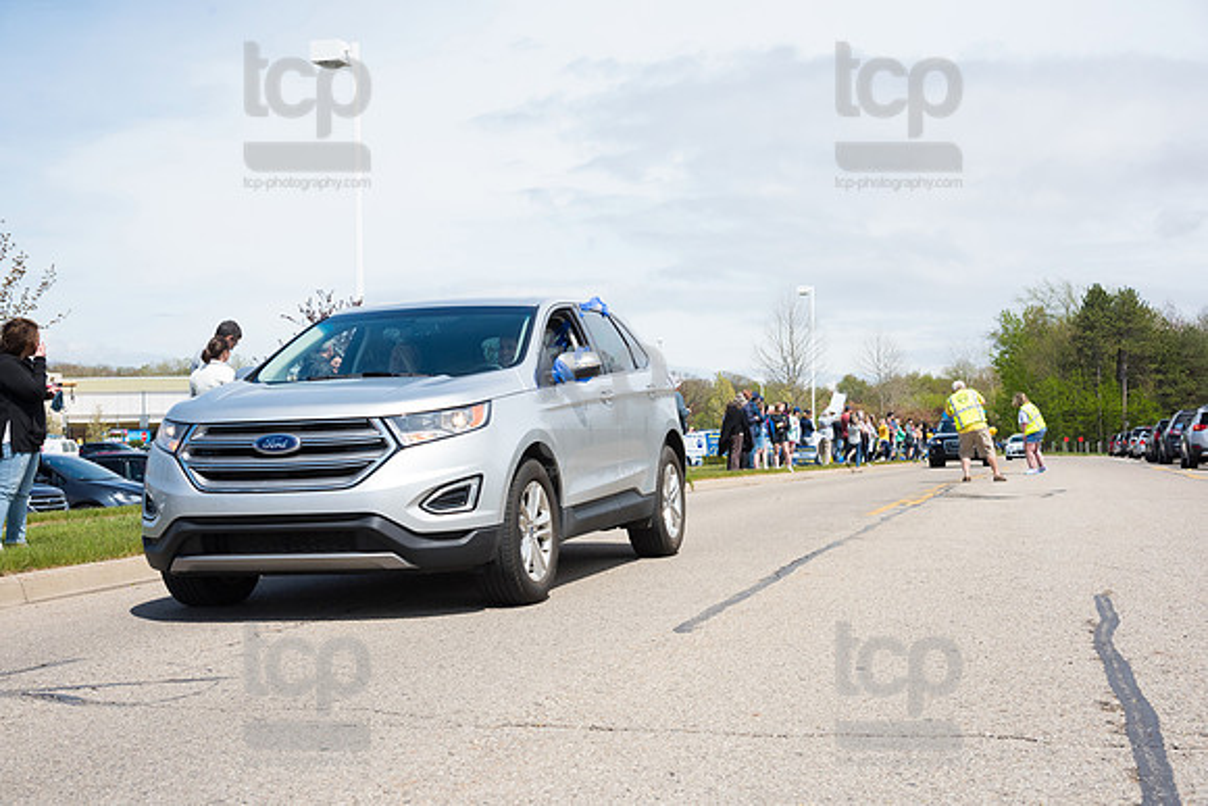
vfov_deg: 28.1
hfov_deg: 41.1
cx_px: 604
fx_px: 1611
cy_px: 403
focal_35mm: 48
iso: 1000
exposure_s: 1/1600
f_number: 7.1
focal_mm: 48
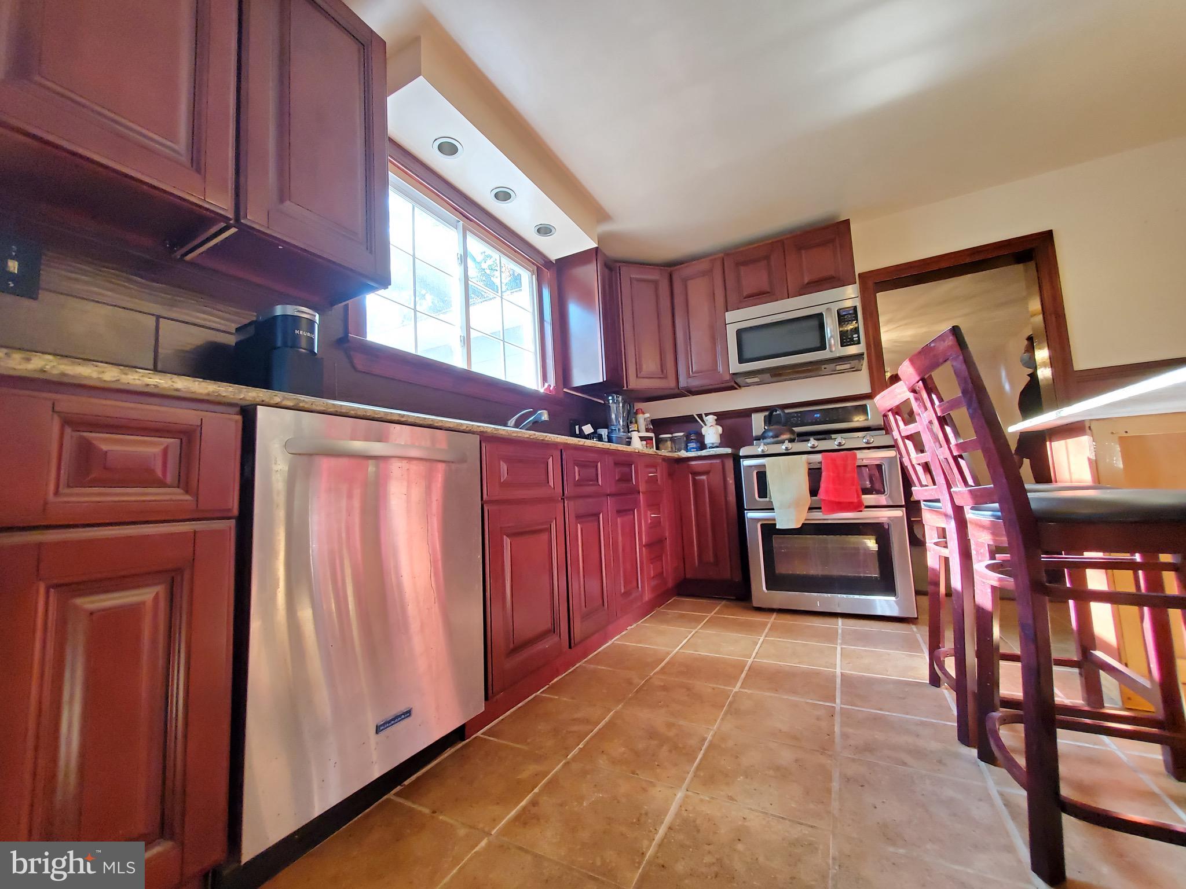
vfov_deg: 89.9
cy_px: 444
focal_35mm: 13
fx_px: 445
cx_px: 593
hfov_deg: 106.2
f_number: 2.2
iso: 500
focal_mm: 1.8
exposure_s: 1/39
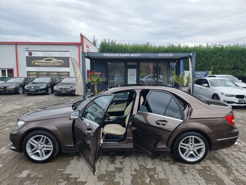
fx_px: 171
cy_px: 92
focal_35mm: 24
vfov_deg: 56.8
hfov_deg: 71.6
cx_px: 123
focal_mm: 6.7
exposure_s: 1/191
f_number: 1.8
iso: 50
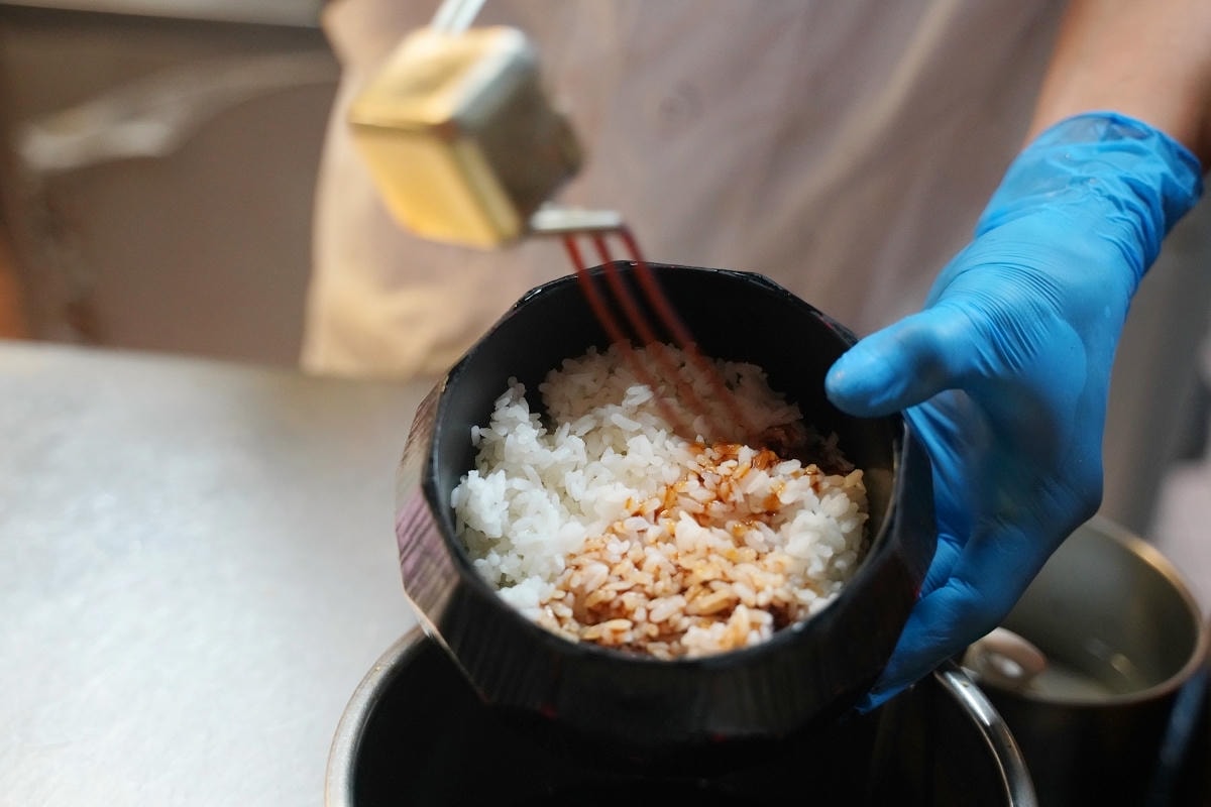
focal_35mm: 44
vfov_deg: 30.5
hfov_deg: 44.5
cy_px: 404
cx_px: 606
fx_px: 1480
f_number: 2.8
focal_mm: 44
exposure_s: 1/160
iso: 4000
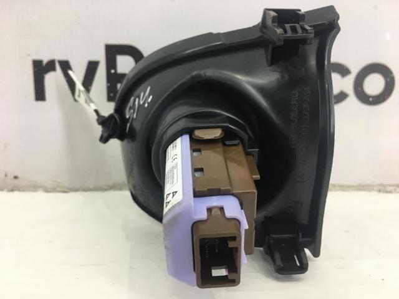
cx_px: 200
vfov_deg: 48.2
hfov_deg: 61.7
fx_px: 334
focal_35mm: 29
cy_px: 150
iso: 32
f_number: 2.2
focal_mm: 4.15
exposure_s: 1/33
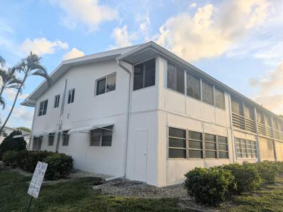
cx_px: 142
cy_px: 106
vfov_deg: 56.8
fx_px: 196
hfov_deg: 71.6
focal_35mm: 24
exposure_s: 1/1205
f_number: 1.85
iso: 45
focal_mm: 6.81
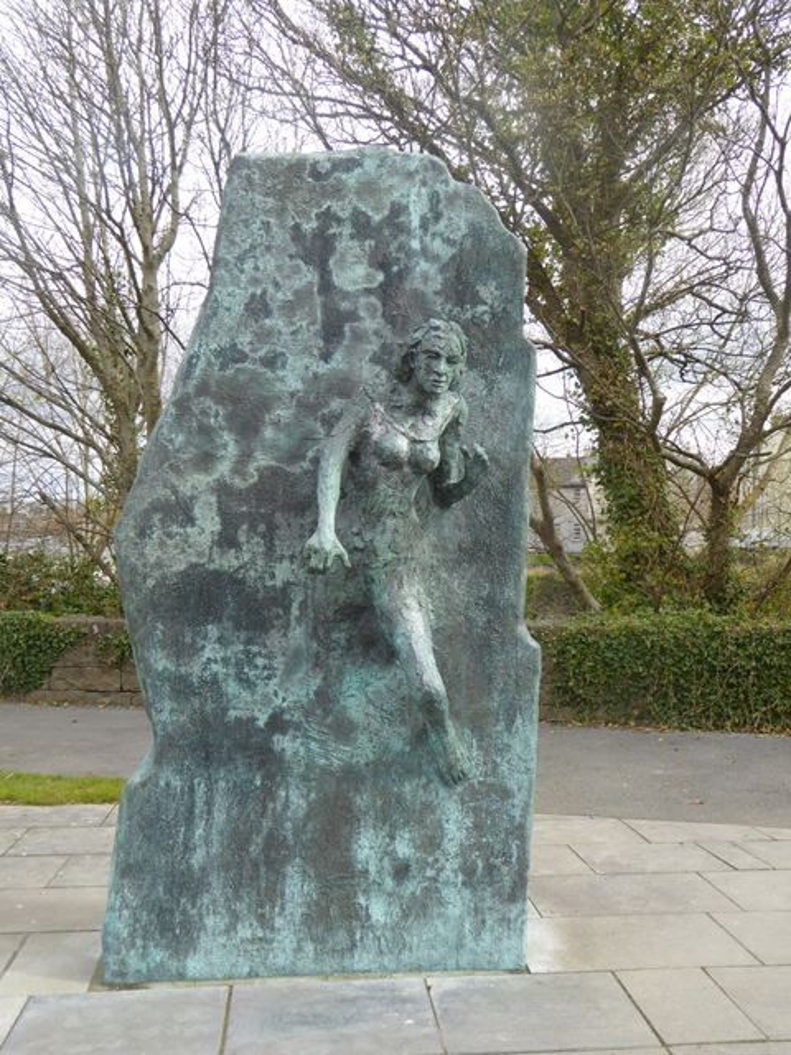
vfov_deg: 52.6
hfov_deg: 40.7
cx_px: 396
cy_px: 528
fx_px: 1066
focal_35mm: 35
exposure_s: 1/320
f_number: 3.7
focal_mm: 6.3
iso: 100
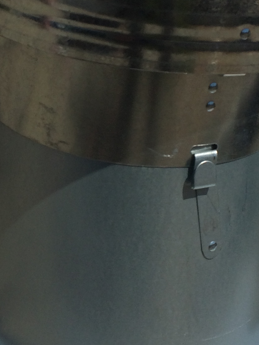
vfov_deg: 22.7
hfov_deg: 17.1
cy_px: 142
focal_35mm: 86
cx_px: 93
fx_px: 858
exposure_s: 1/5128
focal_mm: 4.15
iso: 40
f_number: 2.2
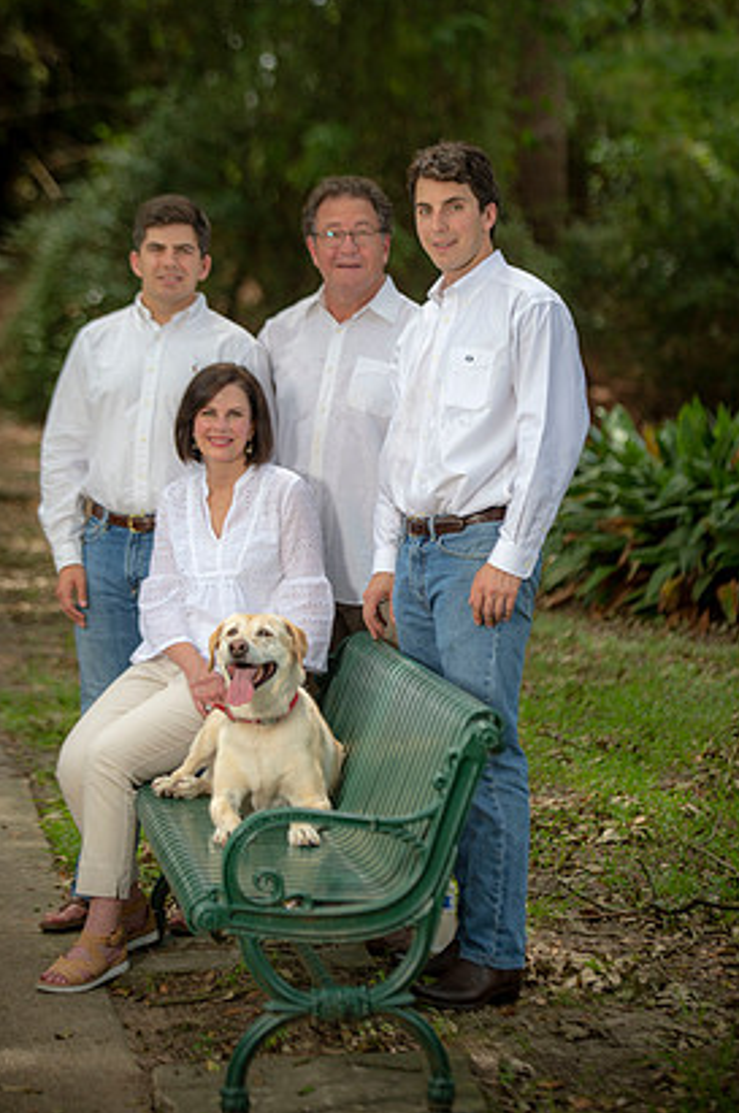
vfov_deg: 17.8
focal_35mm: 115
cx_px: 356
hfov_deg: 11.9
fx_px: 3550
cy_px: 509
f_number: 3.2
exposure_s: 1/125
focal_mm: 105
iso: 100
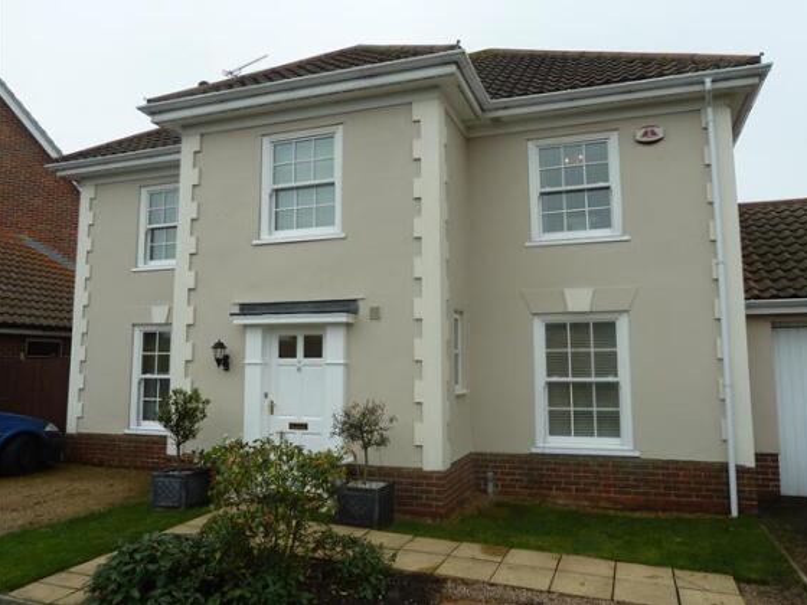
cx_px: 417
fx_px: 606
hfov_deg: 67.3
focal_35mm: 26
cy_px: 292
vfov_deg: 53.1
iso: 80
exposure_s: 1/125
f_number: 4
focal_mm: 4.1
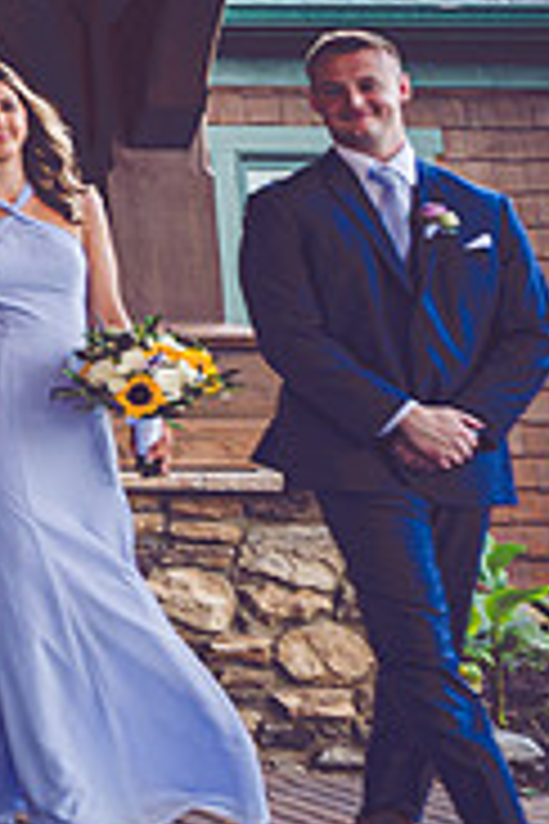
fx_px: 1990
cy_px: 93
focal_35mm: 87
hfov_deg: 11.7
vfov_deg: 22.8
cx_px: -914
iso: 1000
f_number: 4
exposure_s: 1/125
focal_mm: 24
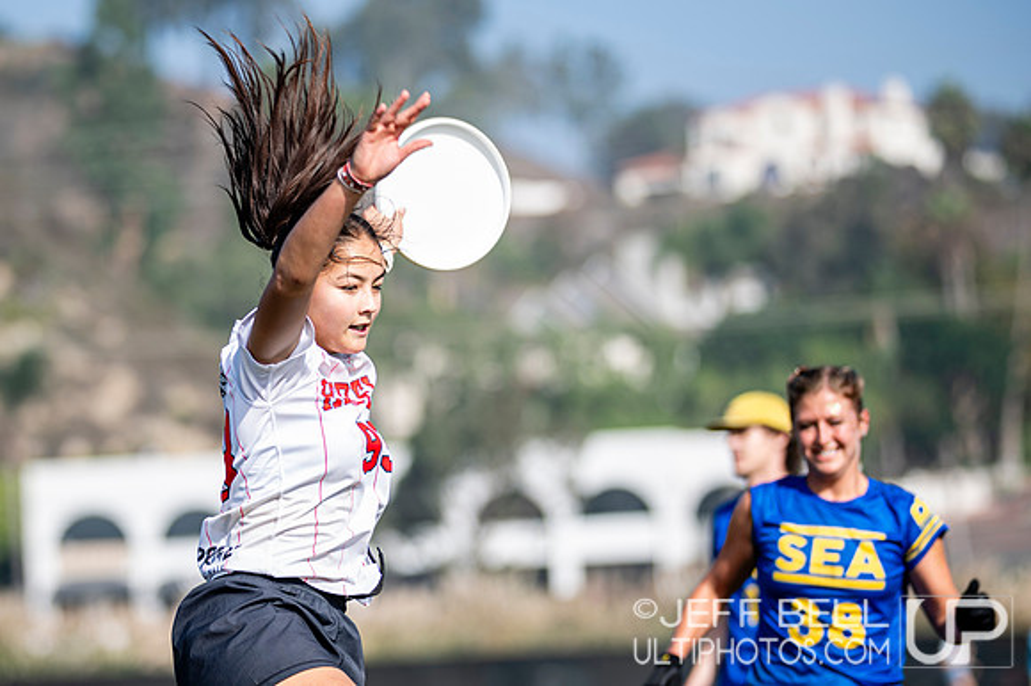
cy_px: 389
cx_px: 396
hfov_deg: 9.4
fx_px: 6288
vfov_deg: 6.2
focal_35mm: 220
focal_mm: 160
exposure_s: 1/1250
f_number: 3.2
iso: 100
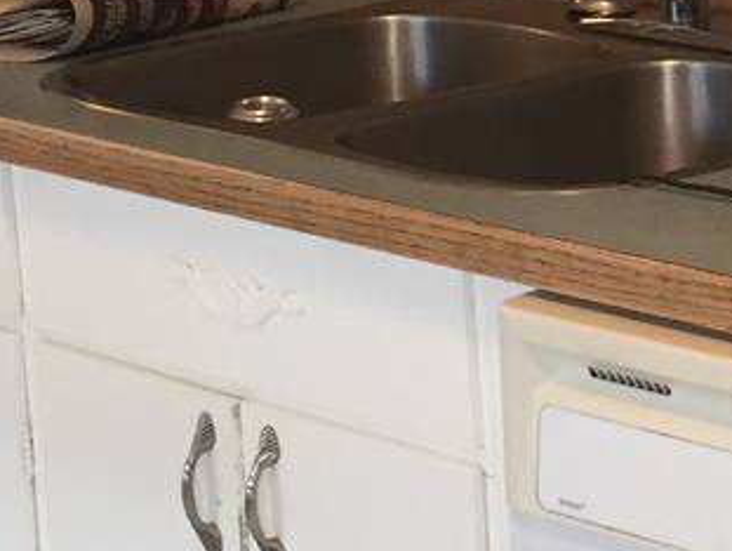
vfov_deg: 9.8
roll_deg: +1.9
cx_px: 1125
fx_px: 3218
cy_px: 89
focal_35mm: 152
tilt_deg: -14.0
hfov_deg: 12.3
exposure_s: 1/30
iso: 64
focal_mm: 4.15
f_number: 2.2
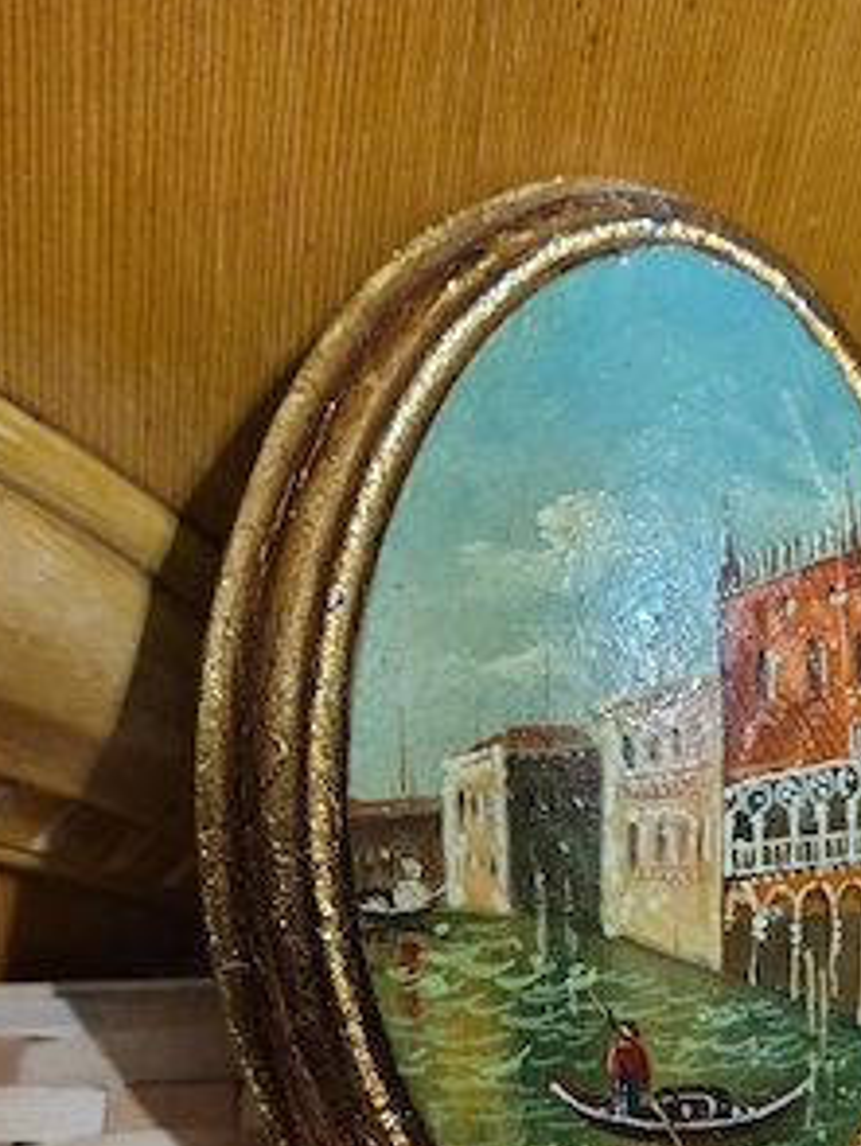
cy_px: 768
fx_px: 1126
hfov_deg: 41.7
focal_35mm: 34
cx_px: 499
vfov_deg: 52.8
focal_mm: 4.71
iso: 3948
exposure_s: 1/33.4
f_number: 1.7
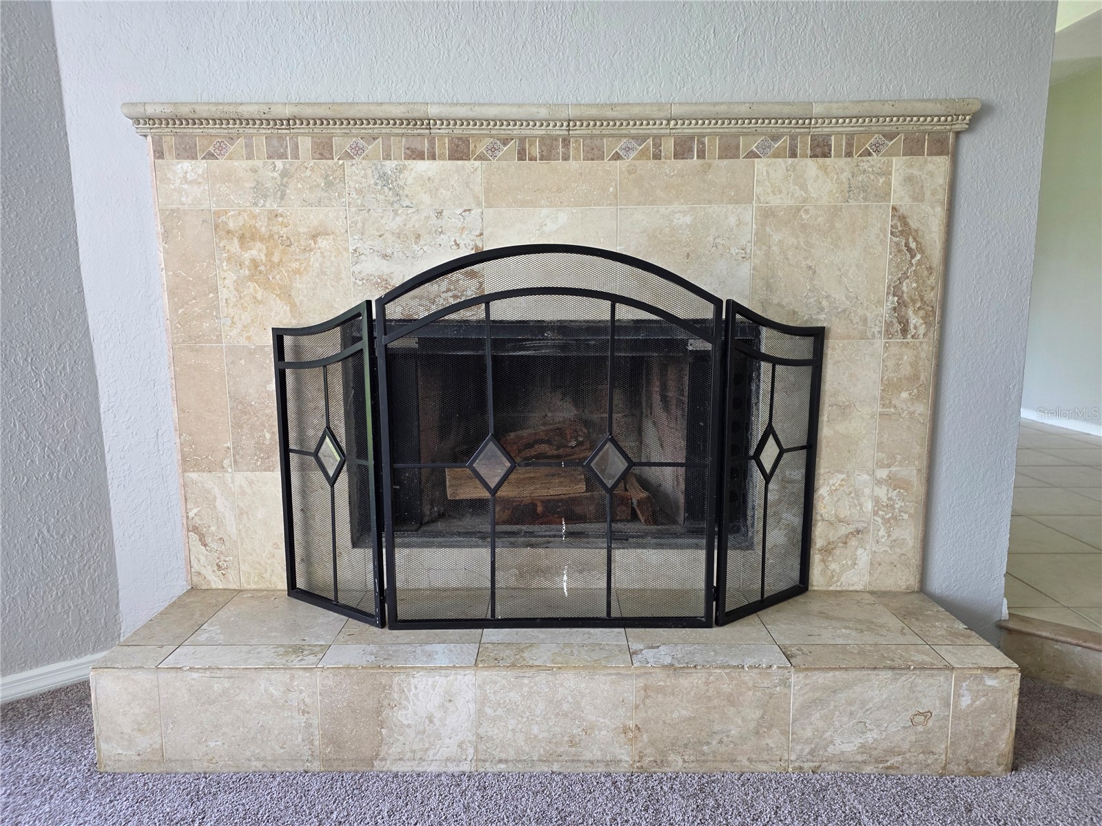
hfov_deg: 73.9
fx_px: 732
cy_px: 413
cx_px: 551
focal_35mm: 23
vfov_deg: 58.9
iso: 100
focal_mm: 6.3
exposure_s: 1/120
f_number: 1.7
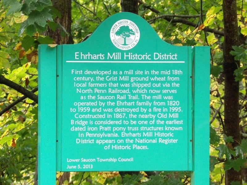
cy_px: 92
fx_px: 1584
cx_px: 124
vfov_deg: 6.7
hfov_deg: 8.9
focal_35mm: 222
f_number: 4.5
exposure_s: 1/50
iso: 742
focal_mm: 39.8
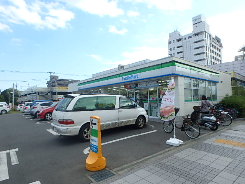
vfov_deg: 63.4
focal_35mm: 21
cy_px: 92
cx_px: 122
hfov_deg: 79.0
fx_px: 149
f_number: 3.5
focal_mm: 3.7
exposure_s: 1/500
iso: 125
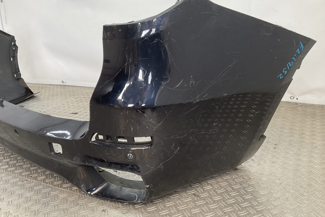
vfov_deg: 39.9
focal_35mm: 33
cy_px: 97
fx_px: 298
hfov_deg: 57.2
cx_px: 151
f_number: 1.8
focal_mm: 3
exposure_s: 1/120
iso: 20
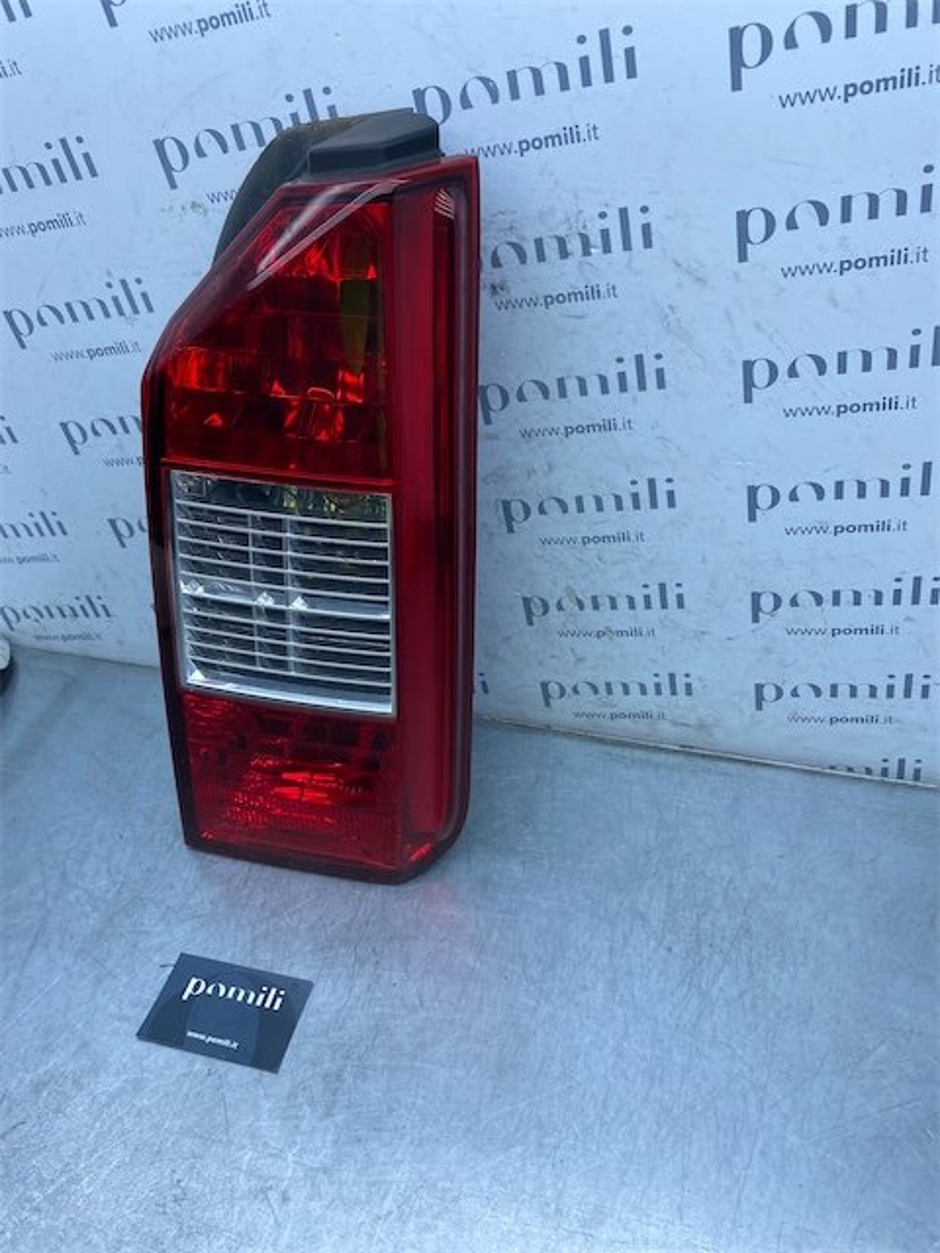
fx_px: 941
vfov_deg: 67.3
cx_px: 470
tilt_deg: -40.9
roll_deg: +2.4
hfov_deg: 53.1
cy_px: 626
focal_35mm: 26
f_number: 1.8
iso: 32
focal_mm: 4.25
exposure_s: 1/890
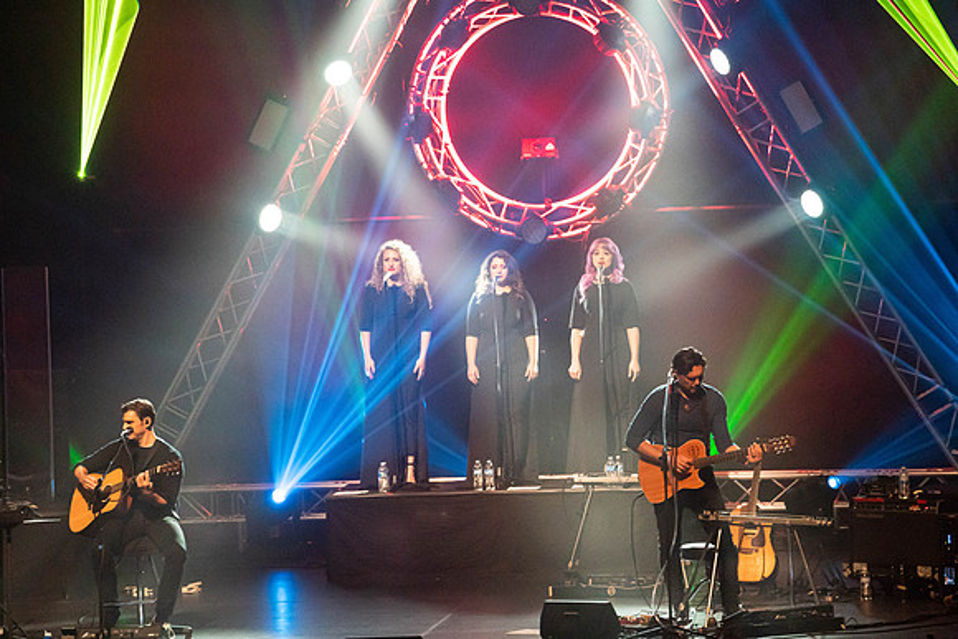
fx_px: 5437
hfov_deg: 10.1
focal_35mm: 204
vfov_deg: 6.7
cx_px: 479
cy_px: 320
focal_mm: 200
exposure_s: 1/250
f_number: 5.6
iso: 8000
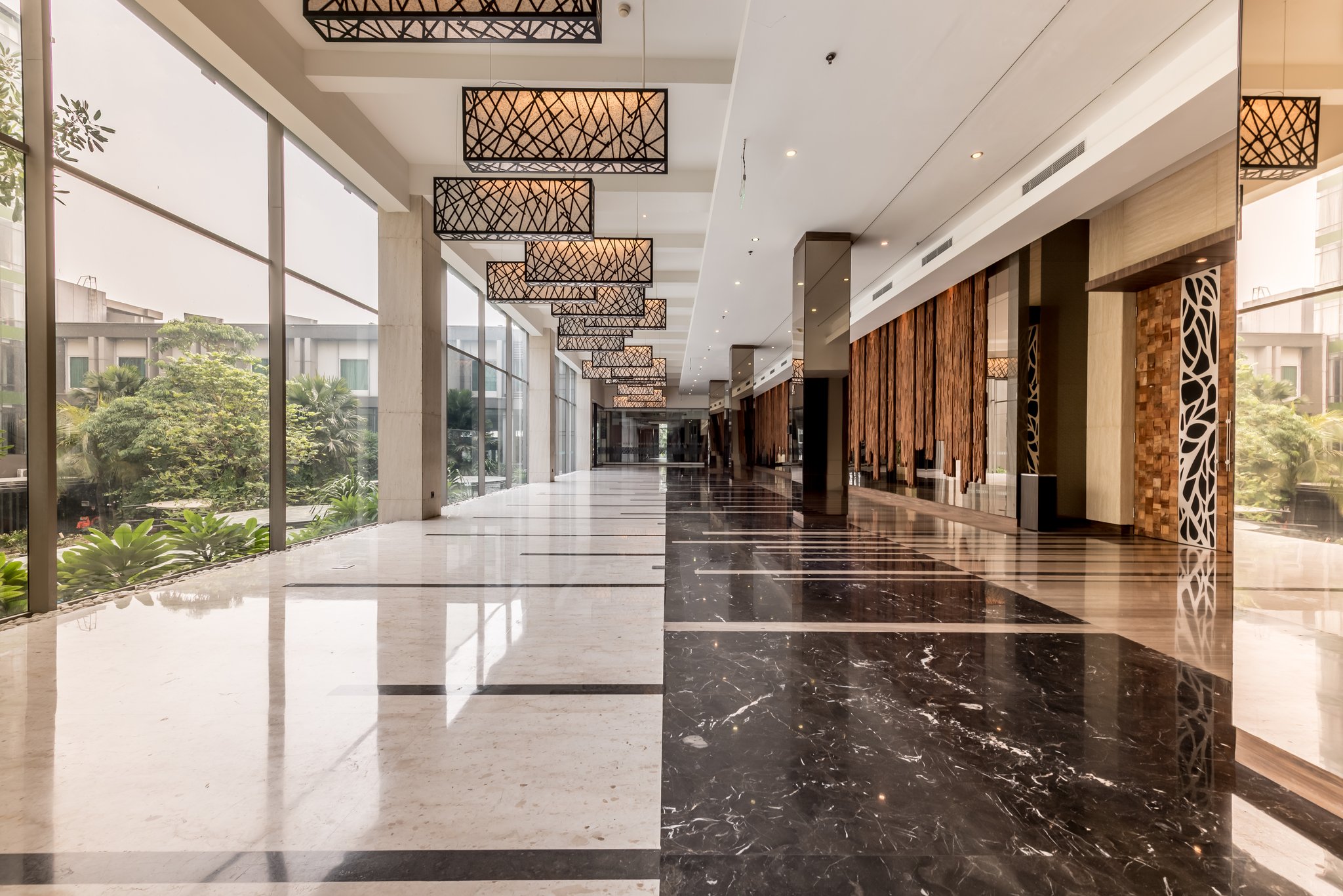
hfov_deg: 104.2
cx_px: 672
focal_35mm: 14
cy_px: 448
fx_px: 522
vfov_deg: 81.3
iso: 50
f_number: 14
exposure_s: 1/100
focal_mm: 14
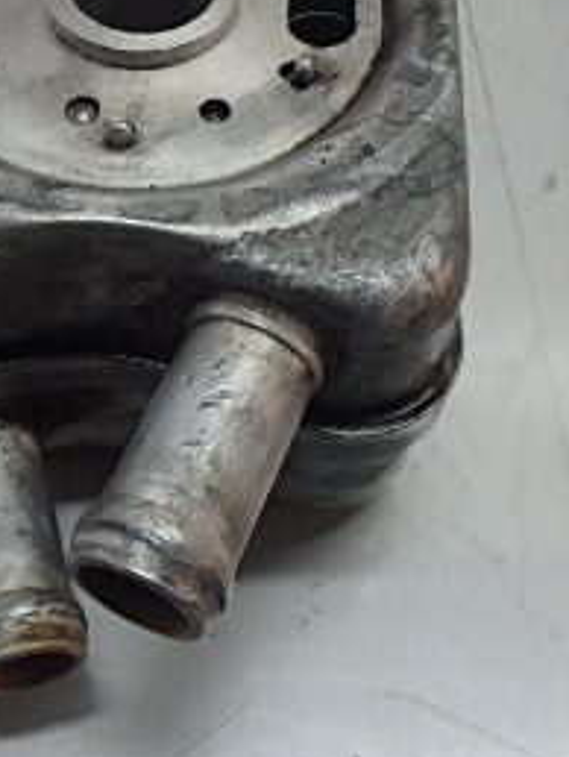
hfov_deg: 27.6
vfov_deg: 36.1
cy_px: 211
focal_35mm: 52
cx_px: 126
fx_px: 1138
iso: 200
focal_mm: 3.7
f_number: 3.5
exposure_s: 1/40
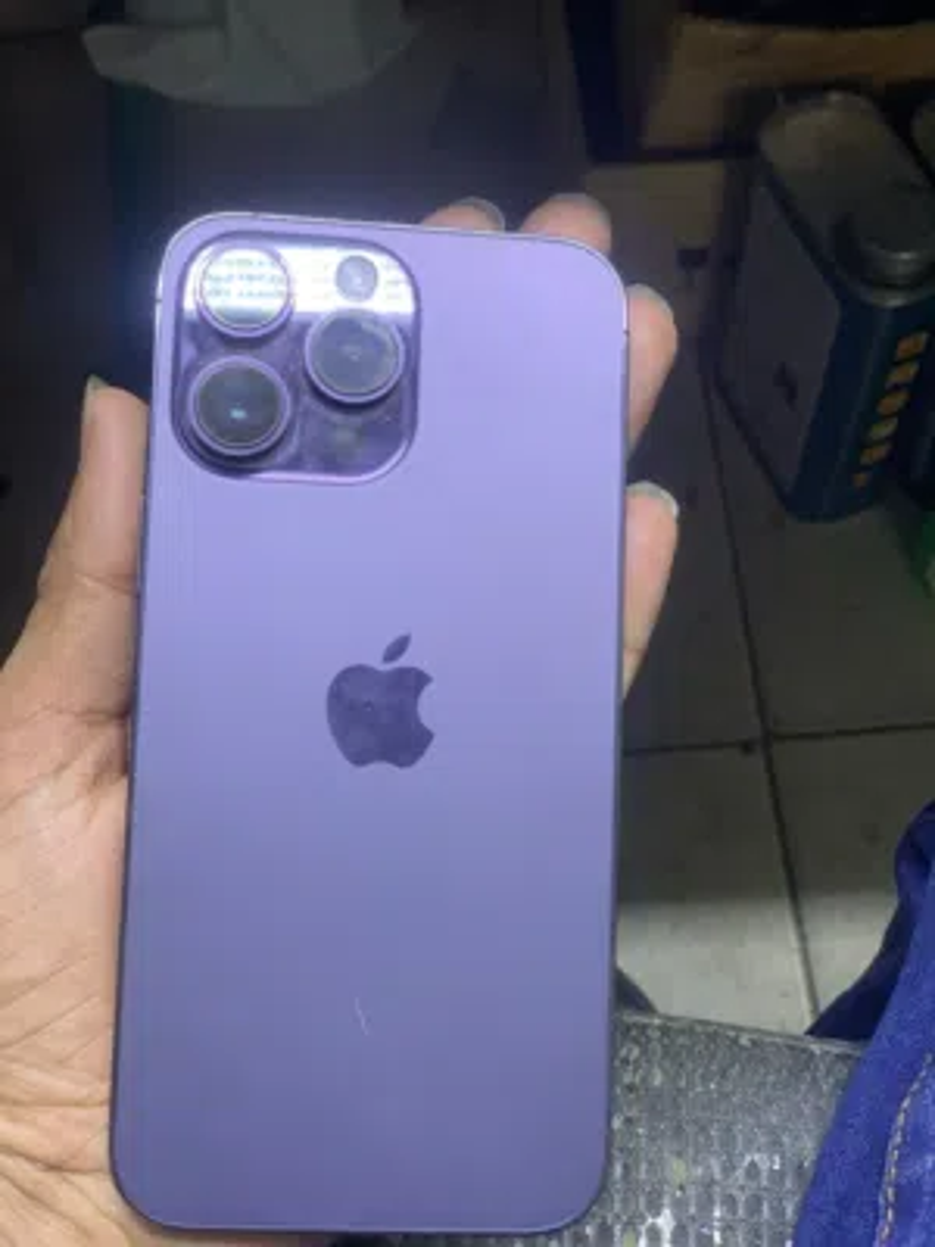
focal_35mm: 52
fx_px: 1873
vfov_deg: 36.8
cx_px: 468
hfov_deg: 28.0
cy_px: 624
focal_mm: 6
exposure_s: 1/122
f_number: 2.4
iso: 100
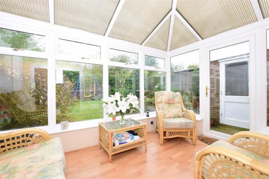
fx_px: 112
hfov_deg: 100.4
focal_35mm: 15
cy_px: 90
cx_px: 134
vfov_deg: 77.3
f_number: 7.1
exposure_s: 1/60
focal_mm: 10
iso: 400
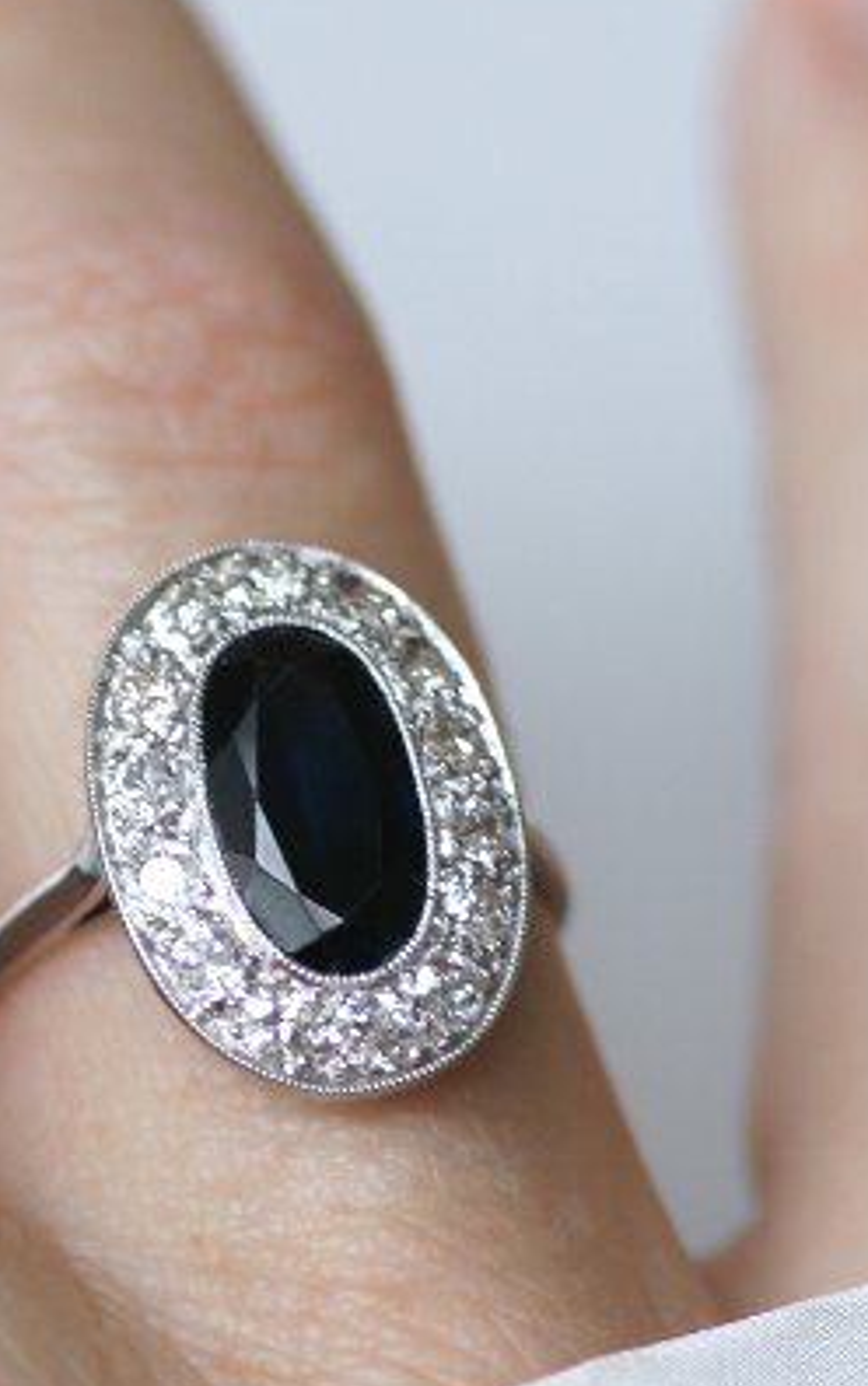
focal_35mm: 324
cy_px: 819
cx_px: 326
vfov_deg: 6.5
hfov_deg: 4.1
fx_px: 12245
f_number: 3.2
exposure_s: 1/125
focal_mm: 70
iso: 200
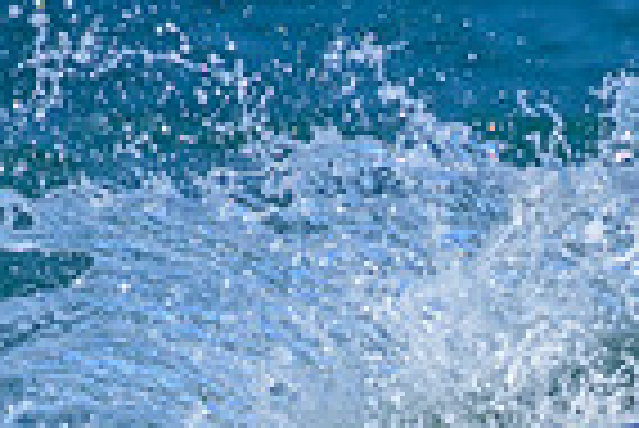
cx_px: 490
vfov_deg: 0.3
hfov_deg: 0.5
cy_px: 661
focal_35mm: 4486
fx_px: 79707
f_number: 11
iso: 1400
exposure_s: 1/2000
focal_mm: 800
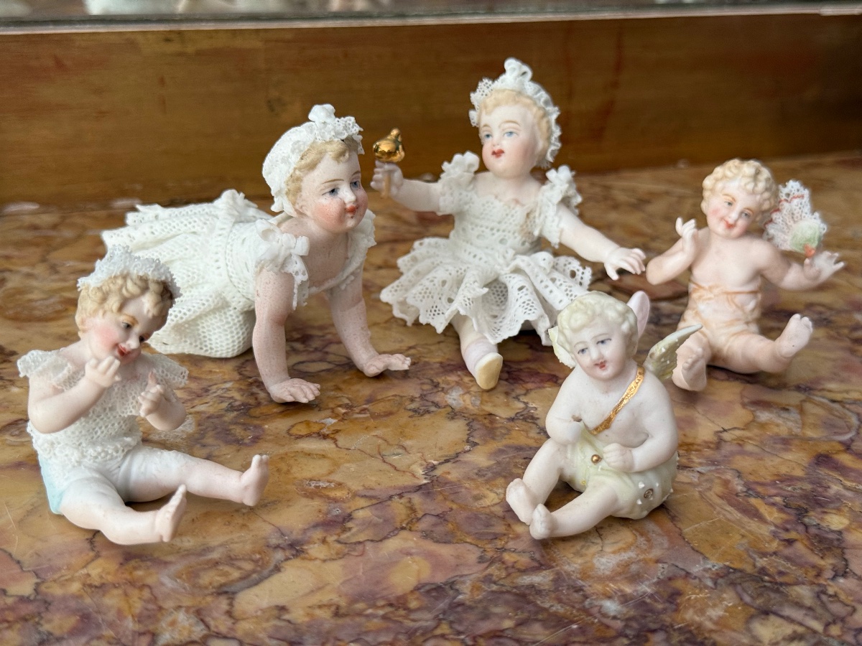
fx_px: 1195
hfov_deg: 39.7
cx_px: 431
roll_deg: -3.2
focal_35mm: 48
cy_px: 323
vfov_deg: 30.3
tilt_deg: -24.3
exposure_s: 1/79
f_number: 1.78
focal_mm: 6.76
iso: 100
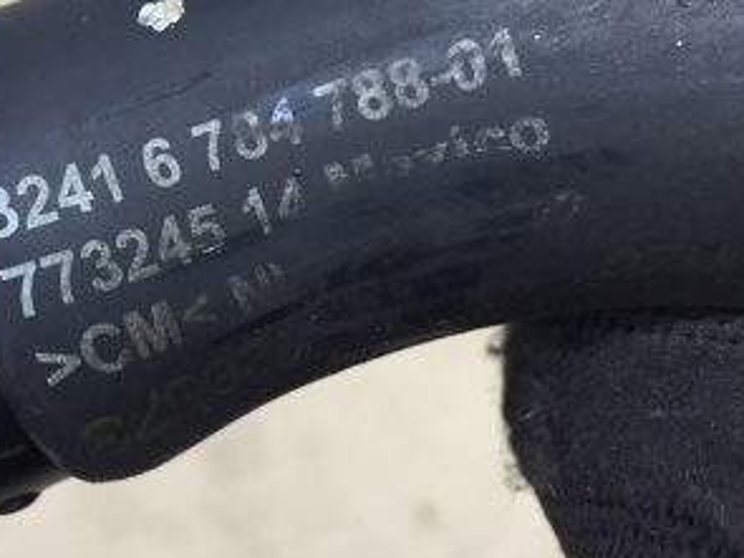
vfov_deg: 22.6
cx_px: 126
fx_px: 1354
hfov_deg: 29.9
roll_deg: +18.3
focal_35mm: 63
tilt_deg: -39.8
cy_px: 40
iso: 100
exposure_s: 1/33
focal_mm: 4.15
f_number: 2.2
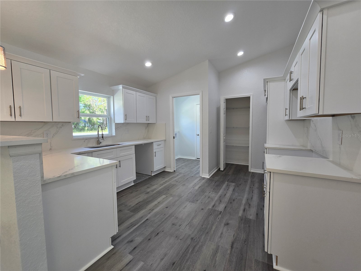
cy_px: 136
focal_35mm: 13
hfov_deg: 106.2
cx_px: 180
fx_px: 136
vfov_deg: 89.9
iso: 50
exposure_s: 1/60
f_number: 2.2
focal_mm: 2.2
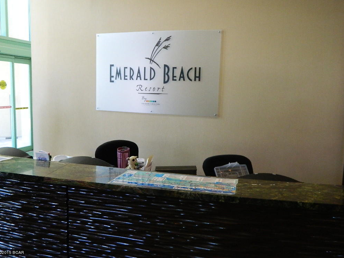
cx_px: 174
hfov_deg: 56.8
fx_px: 318
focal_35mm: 32
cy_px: 129
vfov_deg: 44.2
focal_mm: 5.6
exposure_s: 1/100
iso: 400
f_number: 3.2
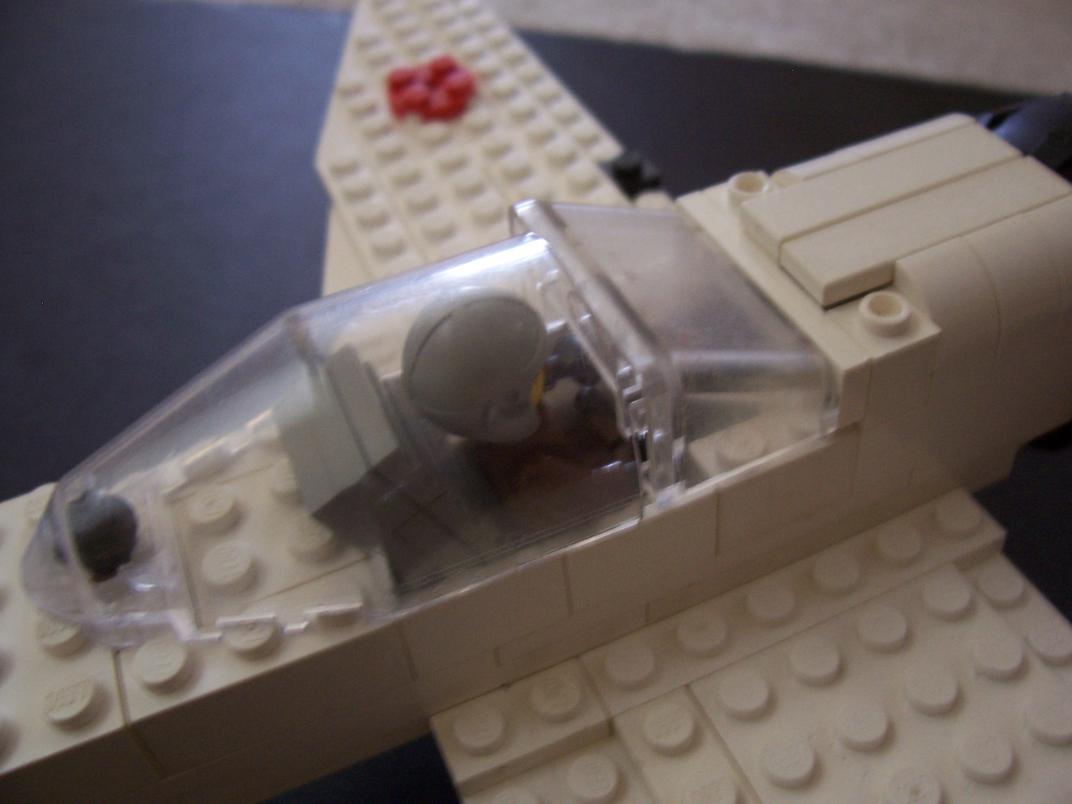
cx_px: 536
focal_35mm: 34
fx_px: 1053
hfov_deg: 54.0
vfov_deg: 41.8
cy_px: 402
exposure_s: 1/8
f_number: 2.7
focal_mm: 5.6
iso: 160
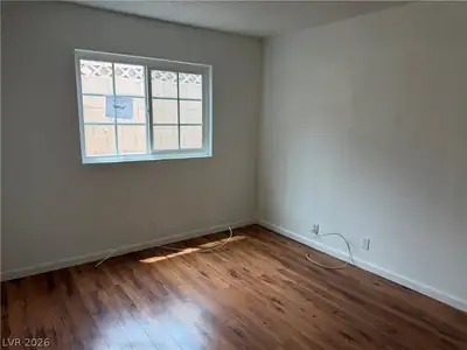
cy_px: 175
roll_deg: -0.8
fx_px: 324
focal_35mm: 24
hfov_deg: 71.6
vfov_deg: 56.8
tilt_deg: -10.5
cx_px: 234
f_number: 1.78
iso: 64
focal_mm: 6.76
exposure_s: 1/170
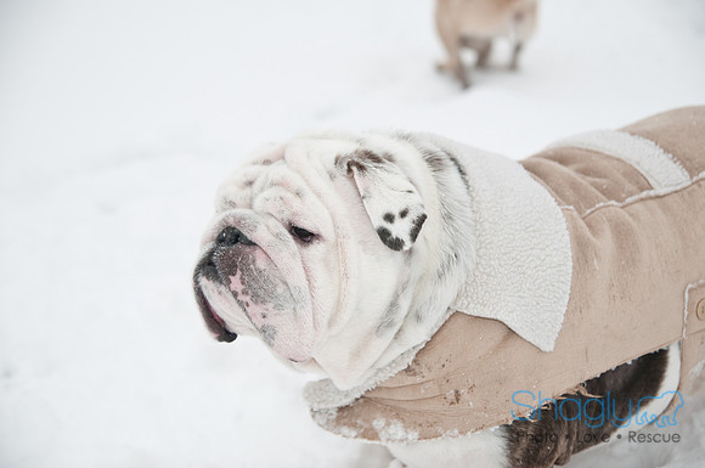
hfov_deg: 30.6
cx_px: 352
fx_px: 1291
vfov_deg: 20.6
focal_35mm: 66
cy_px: 234
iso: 200
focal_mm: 44
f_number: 3.2
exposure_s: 1/250
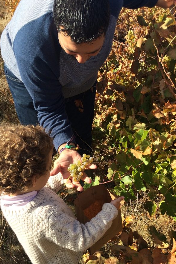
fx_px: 257
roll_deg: +1.9
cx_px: 113
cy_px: 147
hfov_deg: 37.6
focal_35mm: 35
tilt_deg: -33.9
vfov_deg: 54.3
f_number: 2.2
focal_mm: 4.15
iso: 32
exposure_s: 1/1080
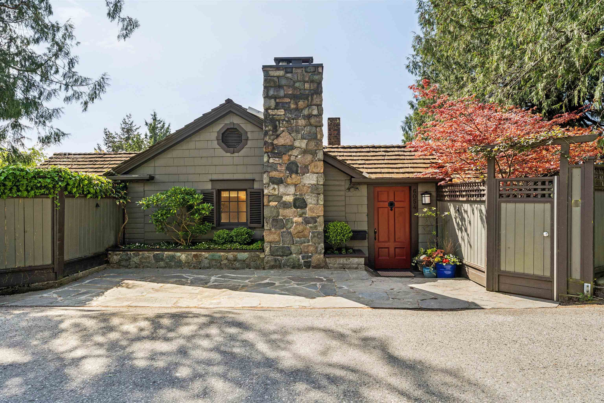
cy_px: 202
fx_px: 354
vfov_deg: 59.3
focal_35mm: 21
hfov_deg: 80.9
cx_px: 302
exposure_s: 1/200
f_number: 9
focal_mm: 21.1
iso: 400
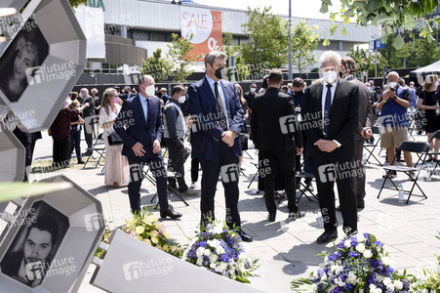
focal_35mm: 38
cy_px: 146
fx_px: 464
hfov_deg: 50.7
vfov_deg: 35.0
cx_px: 220
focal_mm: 38
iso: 400
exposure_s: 1/160
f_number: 11
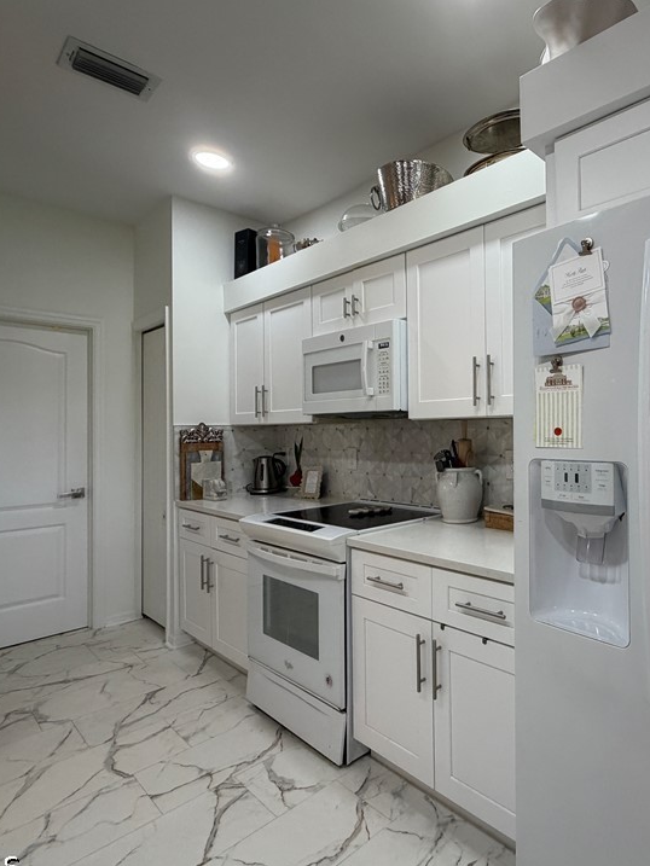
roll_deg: +0.4
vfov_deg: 81.7
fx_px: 501
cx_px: 487
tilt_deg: +1.0
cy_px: 423
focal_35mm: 20
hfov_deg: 62.3
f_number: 2.2
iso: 250
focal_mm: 2.22
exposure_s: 1/120
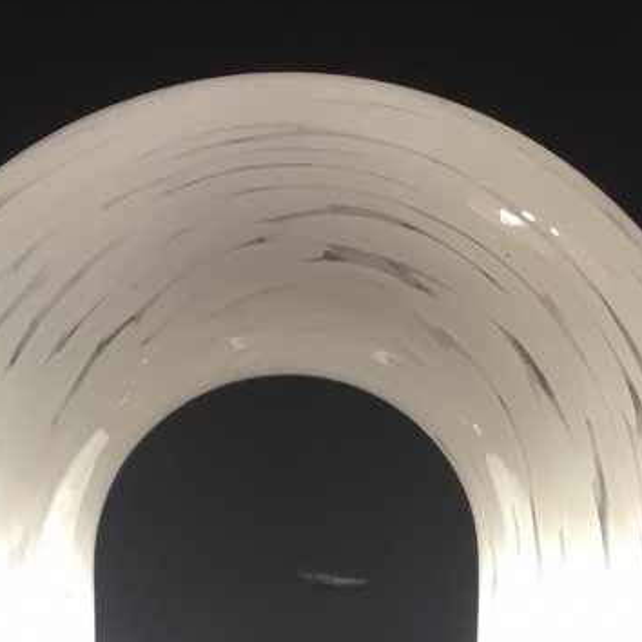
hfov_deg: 18.7
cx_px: 283
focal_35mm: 93
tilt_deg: -13.8
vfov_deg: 18.1
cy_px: 689
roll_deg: +0.4
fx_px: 1951
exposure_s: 1/33
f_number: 2.4
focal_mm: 3.3
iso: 32
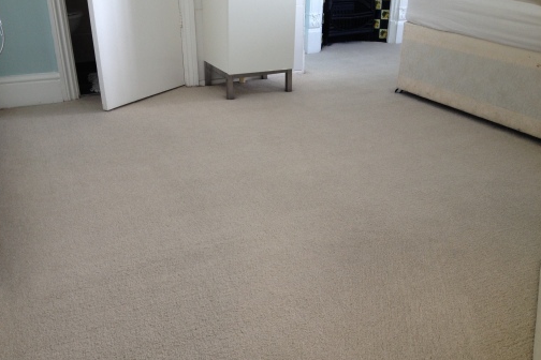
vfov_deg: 35.9
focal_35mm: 37
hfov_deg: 51.9
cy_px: 180
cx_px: 267
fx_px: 556
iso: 50
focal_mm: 4.28
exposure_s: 1/20
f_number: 2.4
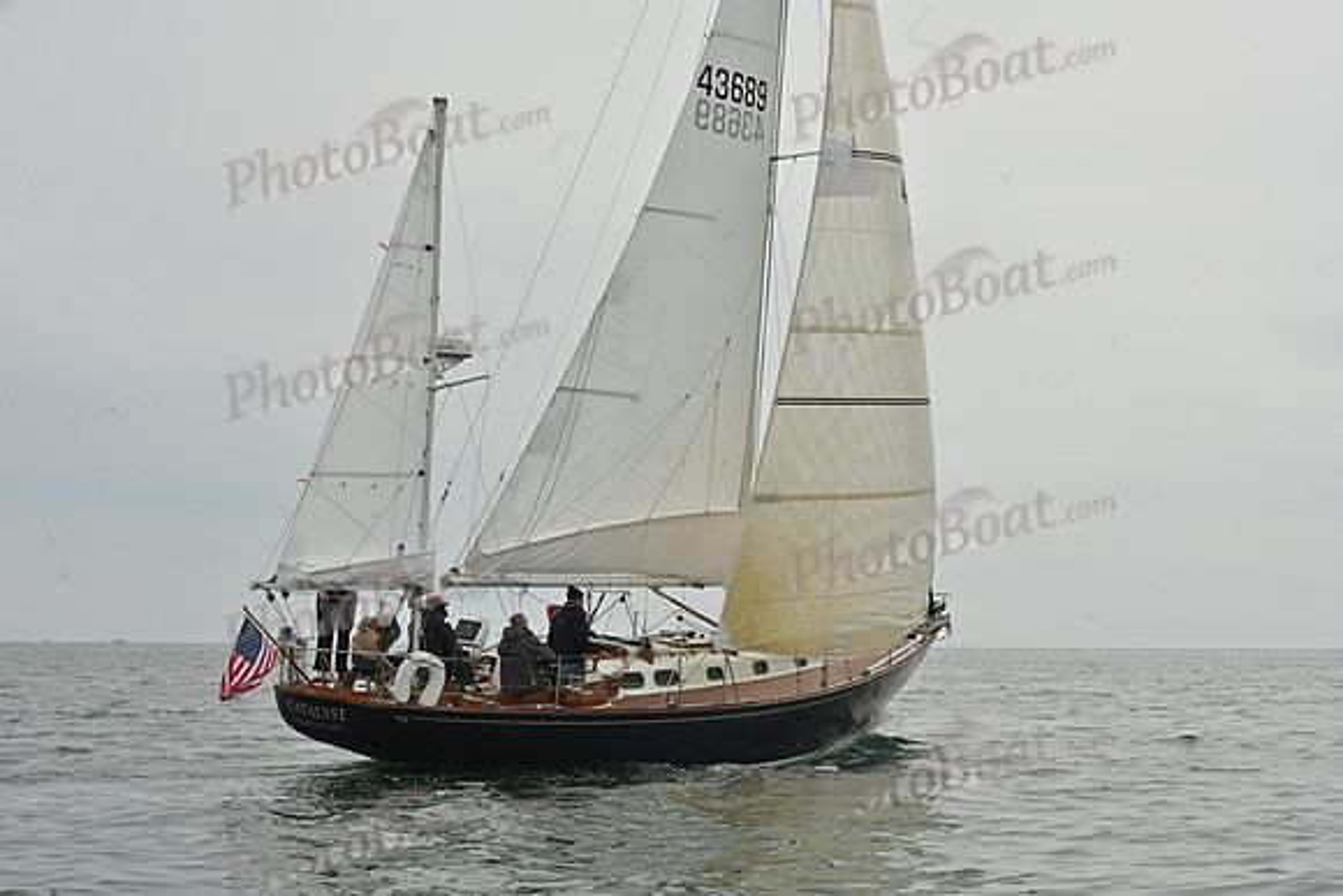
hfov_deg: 28.8
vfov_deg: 19.5
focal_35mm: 70
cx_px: 672
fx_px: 2612
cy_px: 448
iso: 320
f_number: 11
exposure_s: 1/800
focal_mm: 70
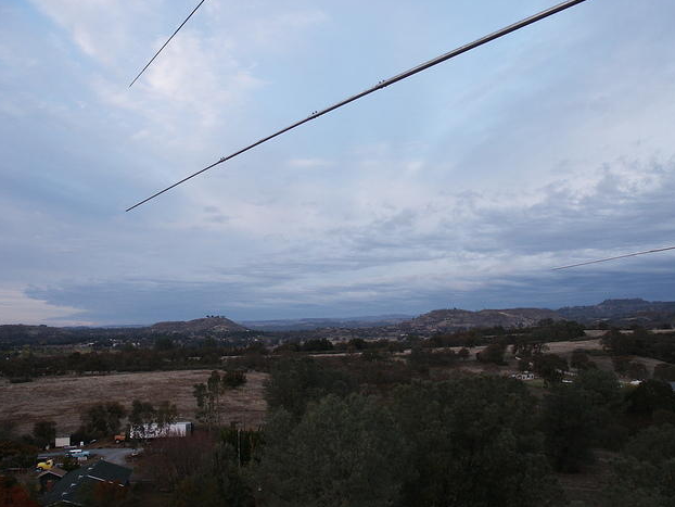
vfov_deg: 39.7
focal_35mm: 36
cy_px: 257
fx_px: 702
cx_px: 342
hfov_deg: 51.3
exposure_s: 1/125
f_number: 3
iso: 64
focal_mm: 7.19
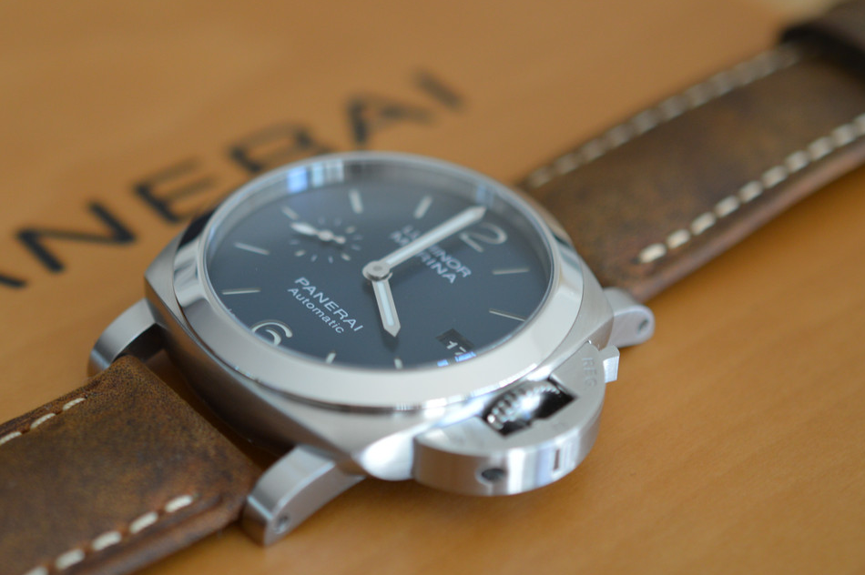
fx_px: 1825
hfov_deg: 26.6
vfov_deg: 17.9
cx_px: 329
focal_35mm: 76
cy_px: 249
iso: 400
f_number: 4.5
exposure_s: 1/80
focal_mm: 40
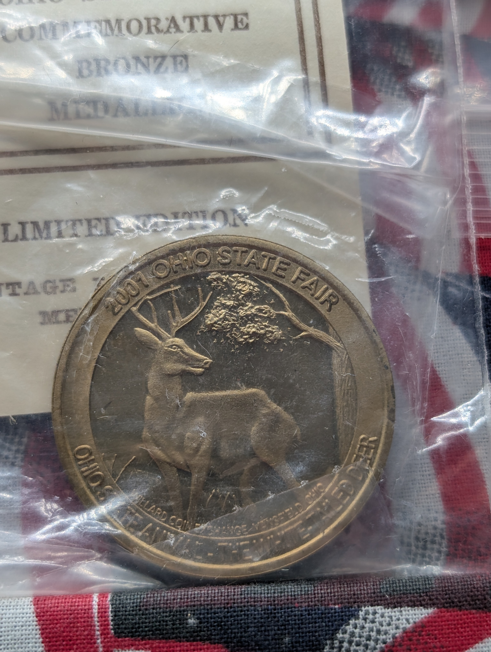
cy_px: 326
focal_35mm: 49
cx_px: 246
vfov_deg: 38.9
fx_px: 924
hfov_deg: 29.7
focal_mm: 6.9
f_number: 1.68
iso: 28
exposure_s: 1/90.4
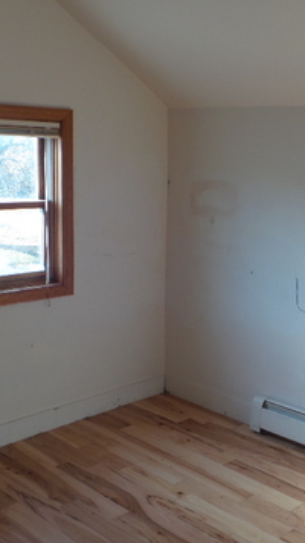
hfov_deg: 26.4
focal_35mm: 45
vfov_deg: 45.4
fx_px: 648
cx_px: 197
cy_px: 294
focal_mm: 4.1
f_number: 3.5
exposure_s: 1/100
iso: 100
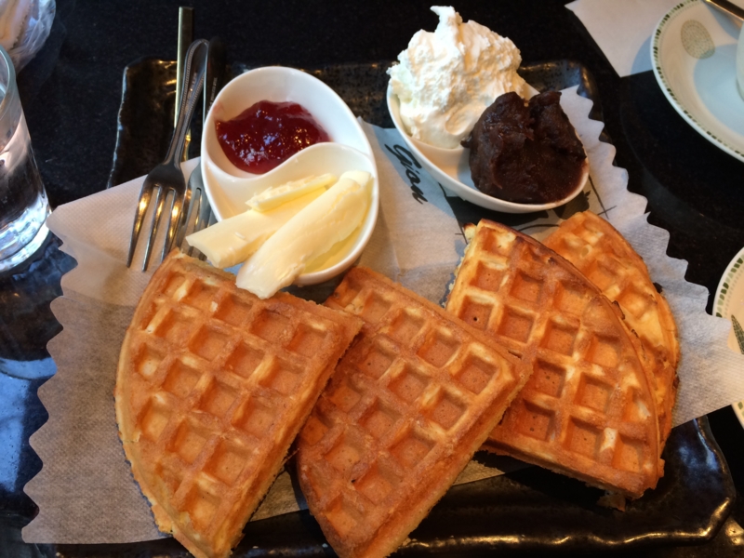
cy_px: 279
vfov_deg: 48.2
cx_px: 372
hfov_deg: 61.7
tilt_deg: -57.5
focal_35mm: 29
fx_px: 623
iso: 32
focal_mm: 4.15
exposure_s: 1/33
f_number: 2.2
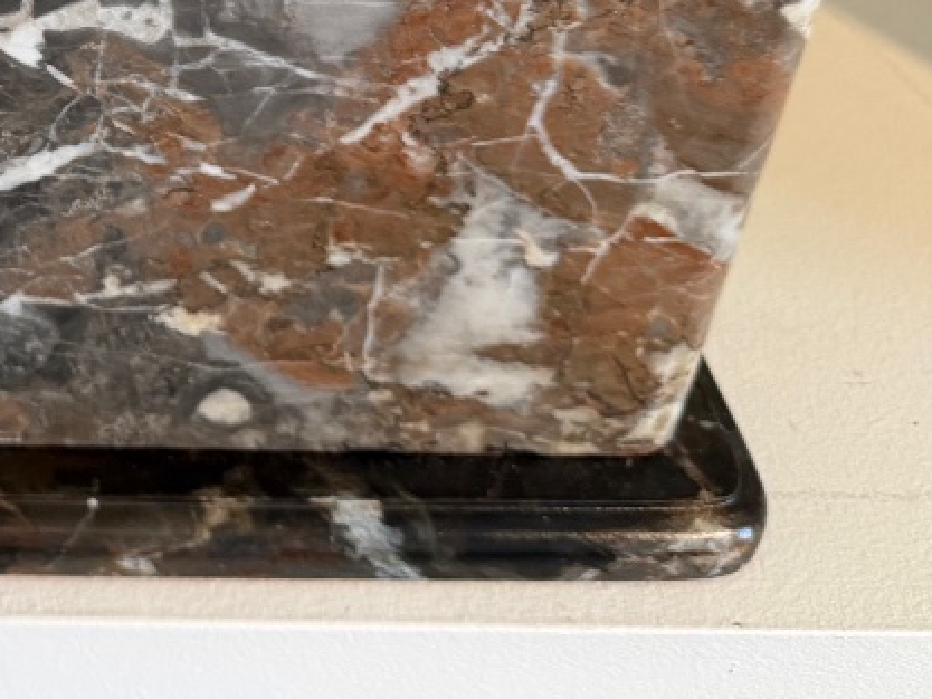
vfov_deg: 19.4
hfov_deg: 25.6
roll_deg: -0.5
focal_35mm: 69
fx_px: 1858
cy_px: -246
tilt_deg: -30.2
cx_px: -154
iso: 200
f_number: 1.78
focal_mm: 6.76
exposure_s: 1/50
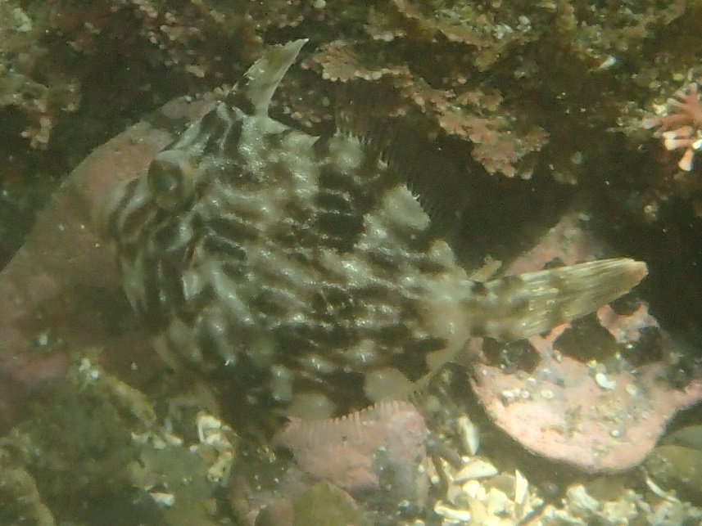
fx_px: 1846
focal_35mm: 91
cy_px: 263
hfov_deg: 21.5
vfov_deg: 16.2
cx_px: 351
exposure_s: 1/400
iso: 200
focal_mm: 16.48
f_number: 6.3
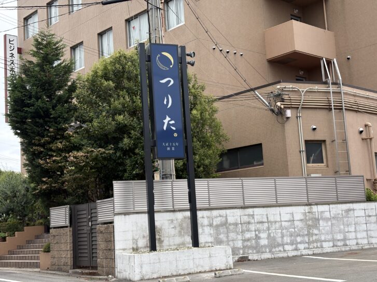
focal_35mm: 52
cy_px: 141
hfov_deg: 36.8
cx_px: 188
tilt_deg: +7.6
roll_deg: +4.2
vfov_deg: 28.0
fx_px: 566
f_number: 1.6
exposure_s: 1/124
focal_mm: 5.96
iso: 80
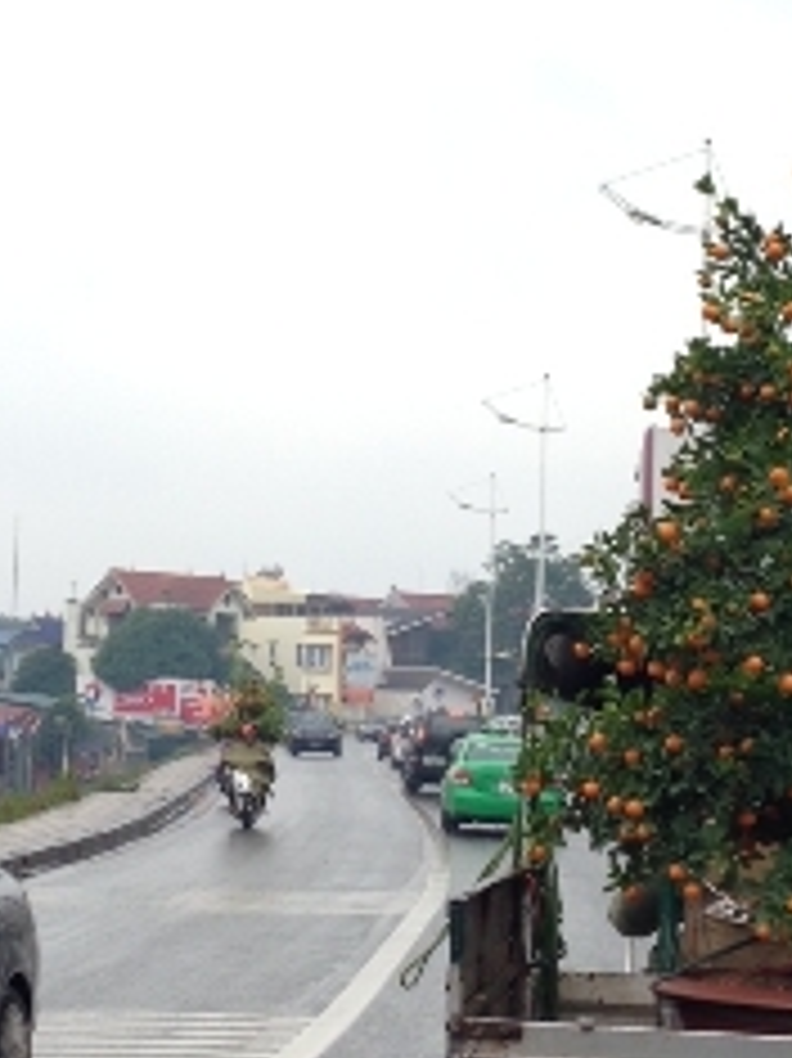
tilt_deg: +1.9
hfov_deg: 16.3
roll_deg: -4.2
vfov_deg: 21.8
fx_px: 2748
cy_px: 464
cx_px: 212
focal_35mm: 90
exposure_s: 1/332
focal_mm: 4.12
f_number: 2.4
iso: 50
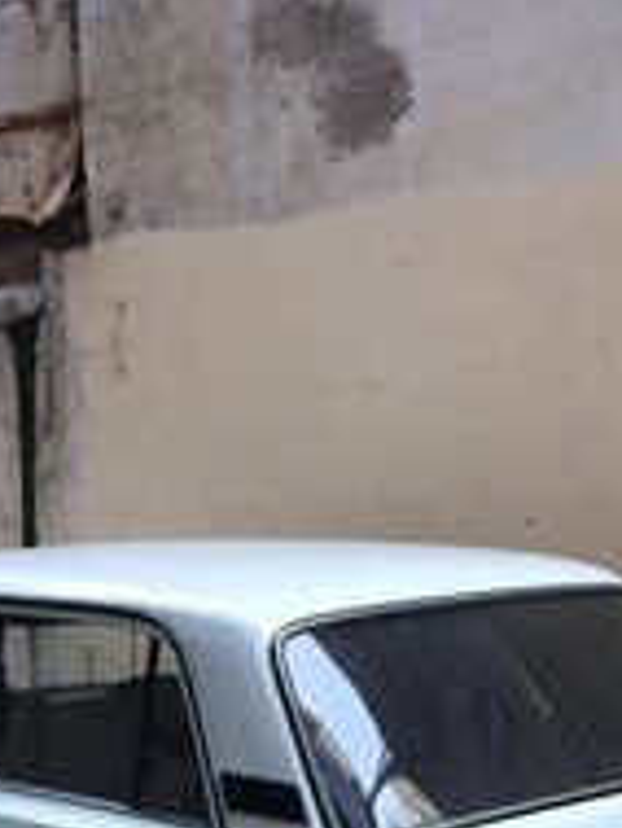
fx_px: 1819
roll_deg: +1.4
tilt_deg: -15.5
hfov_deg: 19.4
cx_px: 219
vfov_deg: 23.4
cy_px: 1003
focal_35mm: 76
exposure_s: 1/33
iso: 50
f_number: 2.2
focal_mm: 4.15
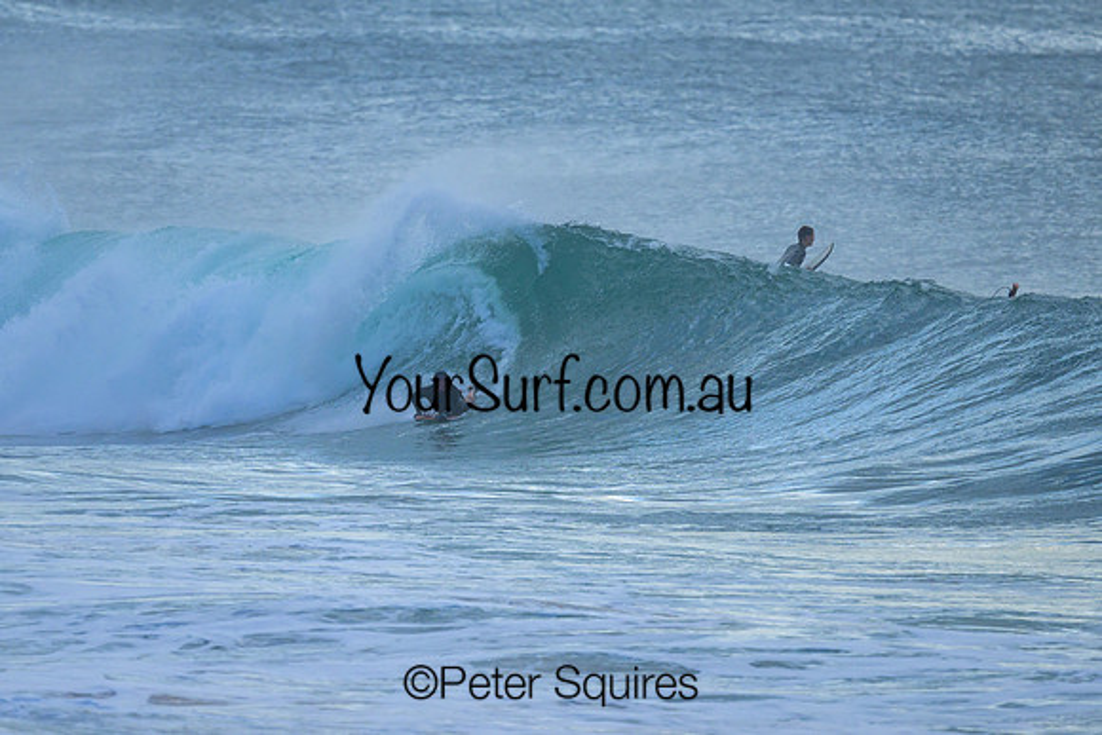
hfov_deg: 1.9
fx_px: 33637
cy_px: 305
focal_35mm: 1099
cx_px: 455
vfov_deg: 1.3
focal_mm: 800
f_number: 6.3
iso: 560
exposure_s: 1/2500
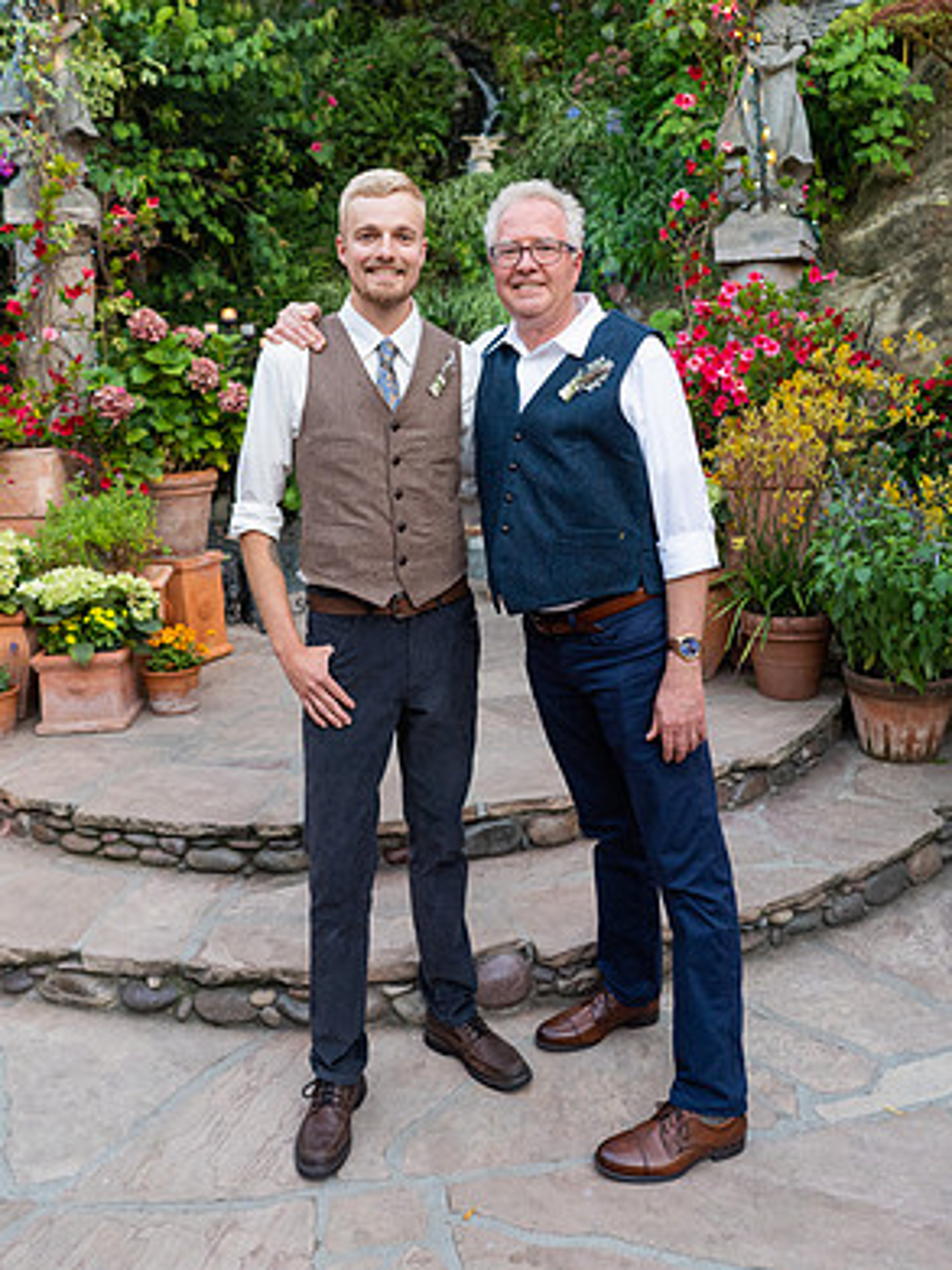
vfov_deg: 58.1
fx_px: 1137
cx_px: 481
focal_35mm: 31
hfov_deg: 45.4
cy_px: 542
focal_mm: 28
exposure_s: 1/250
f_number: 3.2
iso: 500
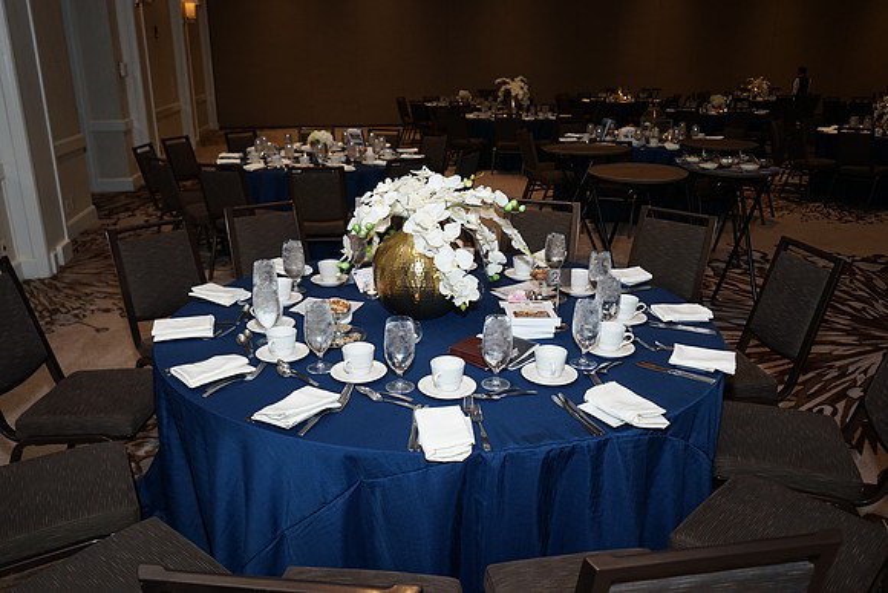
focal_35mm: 28
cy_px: 296
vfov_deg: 46.4
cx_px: 444
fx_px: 691
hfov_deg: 65.5
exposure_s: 1/100
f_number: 5
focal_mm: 28
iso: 800
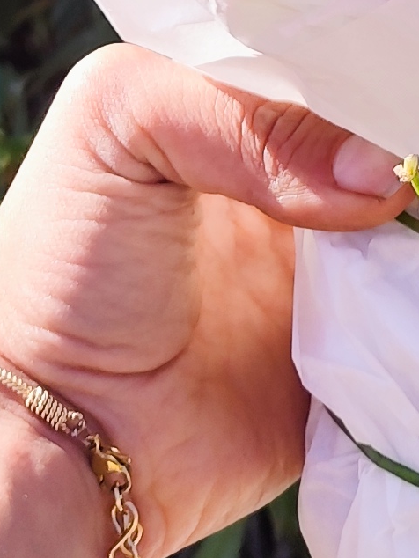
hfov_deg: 9.9
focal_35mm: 148
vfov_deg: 11.1
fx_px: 2387
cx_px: 457
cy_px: -797
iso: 50
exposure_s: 1/536
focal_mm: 6.19
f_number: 1.65
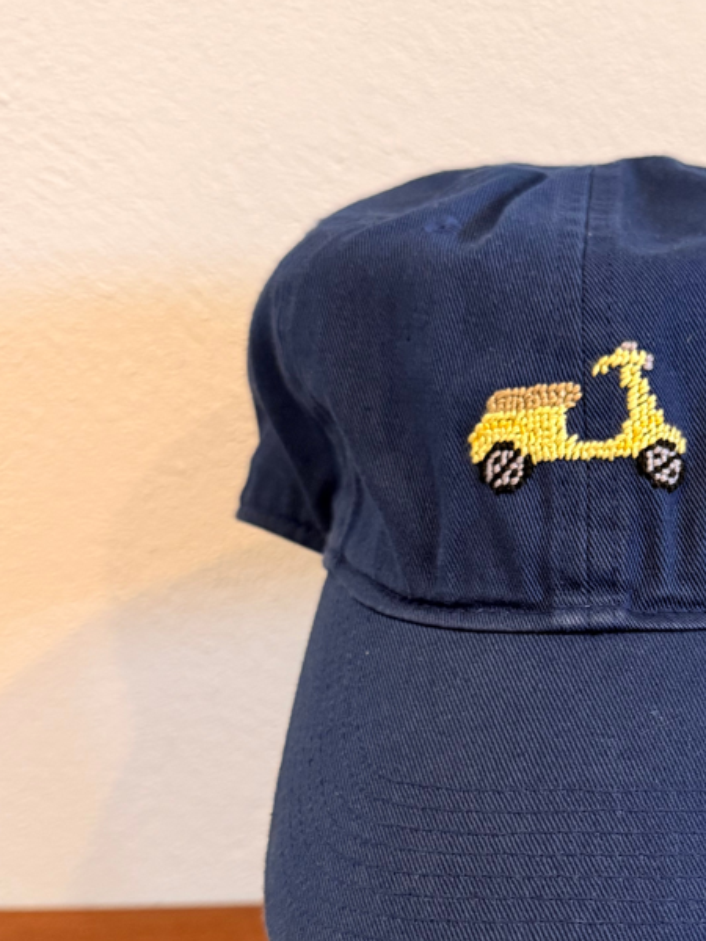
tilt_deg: -21.4
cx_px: 613
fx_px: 1305
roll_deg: -0.4
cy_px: 605
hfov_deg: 29.2
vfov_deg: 39.3
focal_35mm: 48
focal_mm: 6.76
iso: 400
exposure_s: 1/60
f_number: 1.78
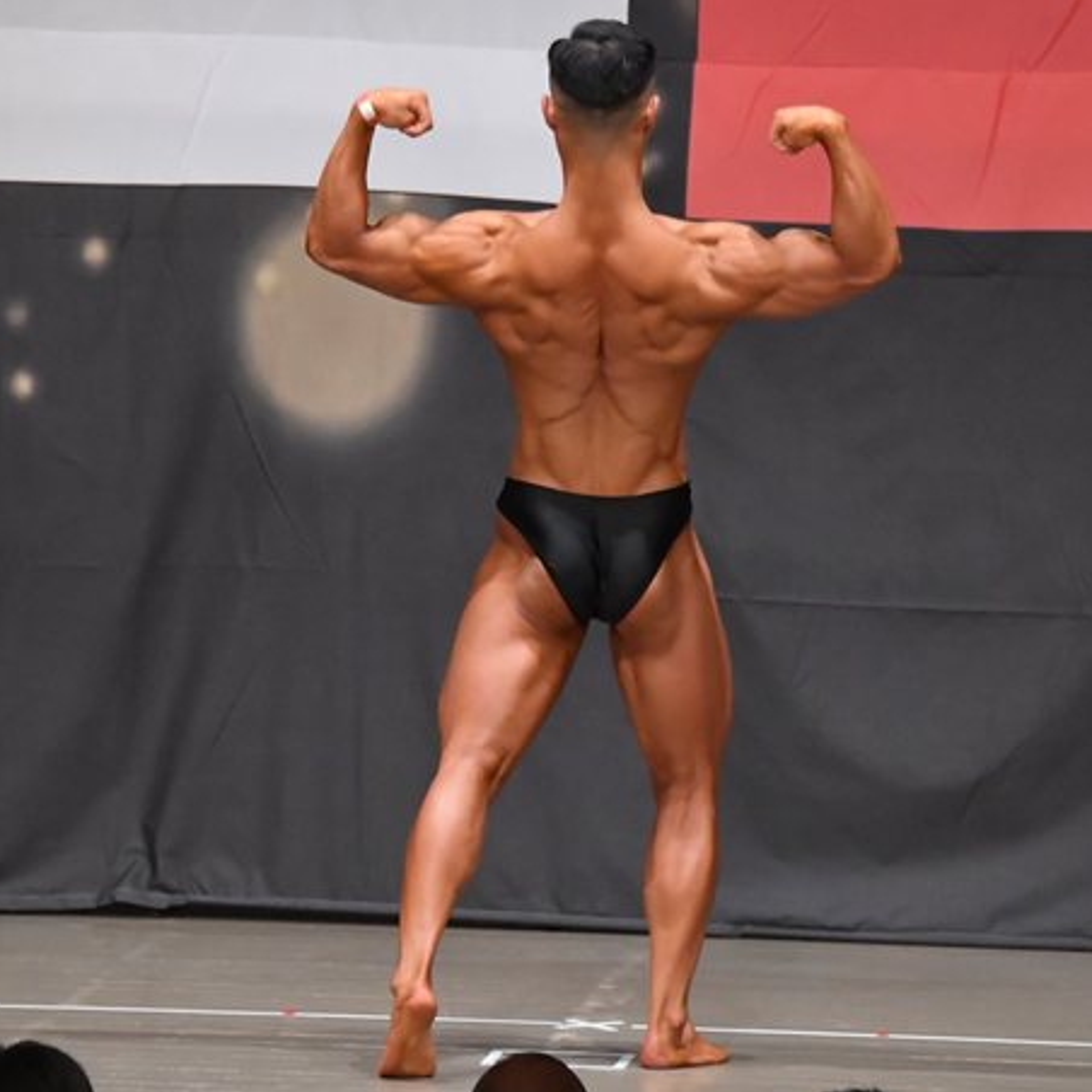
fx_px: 10493
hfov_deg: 6.0
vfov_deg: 6.0
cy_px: 539
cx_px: 511
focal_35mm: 294
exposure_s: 1/400
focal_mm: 135
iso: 6400
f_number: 5.6
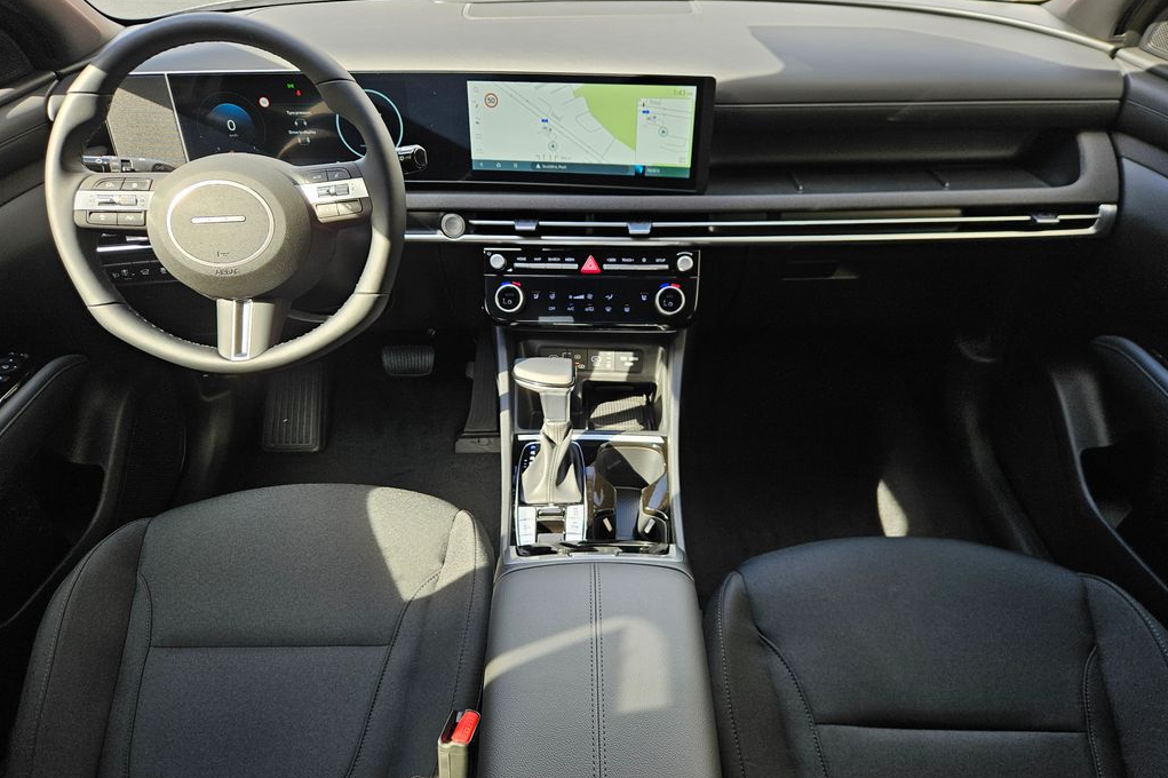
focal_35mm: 24
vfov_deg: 53.1
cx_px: 585
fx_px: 778
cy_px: 418
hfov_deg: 73.8
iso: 64
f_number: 1.8
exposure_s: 1/180
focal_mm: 5.4
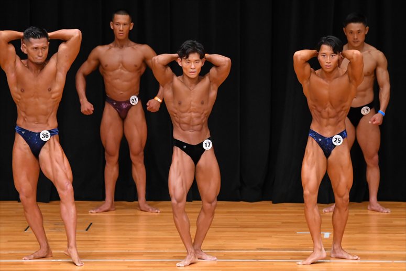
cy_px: 136
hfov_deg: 7.2
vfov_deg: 4.8
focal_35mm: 285
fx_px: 3213
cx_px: 203
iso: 4000
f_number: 5.6
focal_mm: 190
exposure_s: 1/400
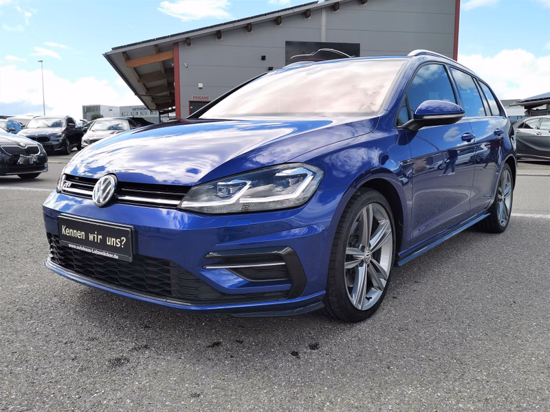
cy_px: 206
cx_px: 275
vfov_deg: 45.4
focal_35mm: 31
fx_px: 493
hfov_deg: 58.4
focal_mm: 5.58
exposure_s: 1/1497
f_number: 1.8
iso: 50
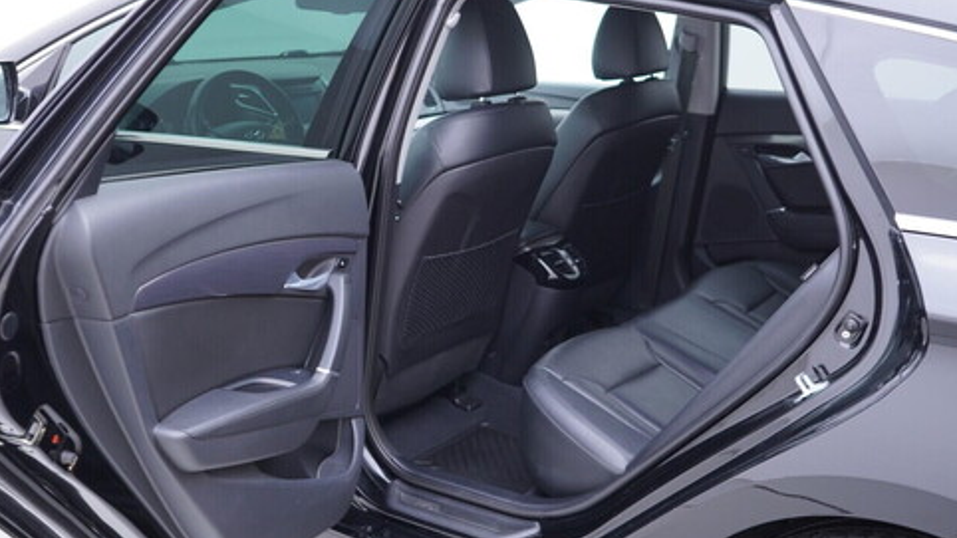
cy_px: 239
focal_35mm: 43
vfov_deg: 27.7
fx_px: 1091
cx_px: 471
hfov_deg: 47.4
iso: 320
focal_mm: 24
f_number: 2.8
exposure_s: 1/40
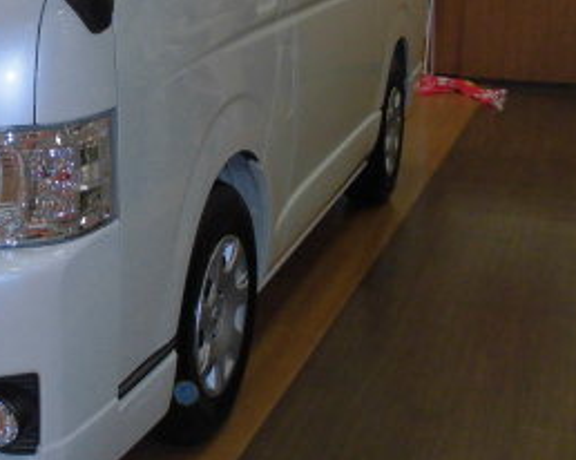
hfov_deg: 27.8
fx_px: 1073
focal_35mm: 63
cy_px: 123
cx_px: -31
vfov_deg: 24.0
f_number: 3.5
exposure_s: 1/60
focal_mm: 4.6
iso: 100
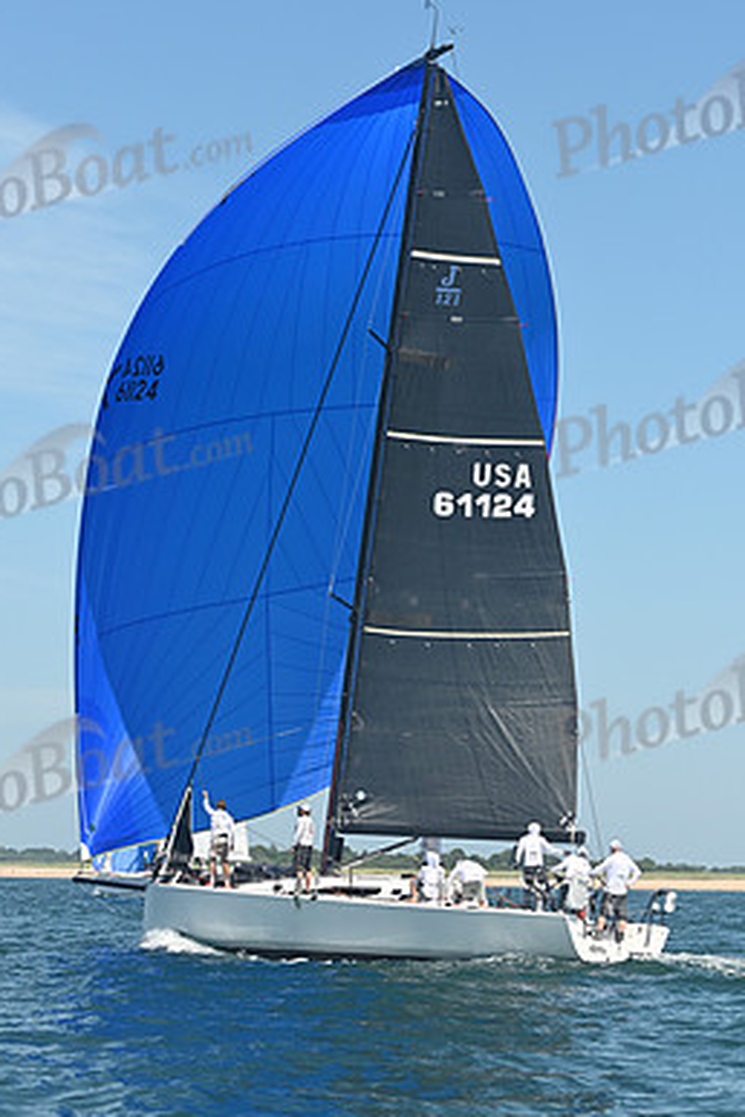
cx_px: 403
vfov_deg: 19.3
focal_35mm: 105
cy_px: 294
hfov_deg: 13.0
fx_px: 3259
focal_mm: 70
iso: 320
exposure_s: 1/1000
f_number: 6.3
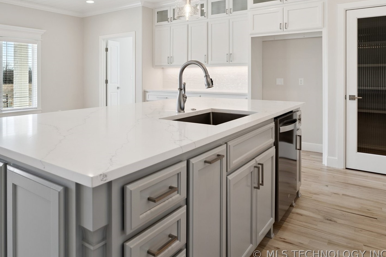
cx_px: 142
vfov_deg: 47.4
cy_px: 77
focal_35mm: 27
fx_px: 285
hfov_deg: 67.1
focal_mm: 18.4
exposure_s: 1/100
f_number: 6.3
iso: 200
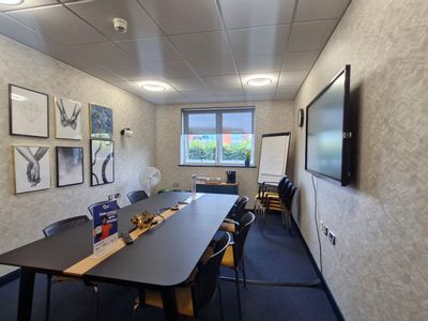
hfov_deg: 106.2
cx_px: 214
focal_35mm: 13
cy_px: 160
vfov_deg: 89.9
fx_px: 161
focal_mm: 1.74
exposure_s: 1/50
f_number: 2.2
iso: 100
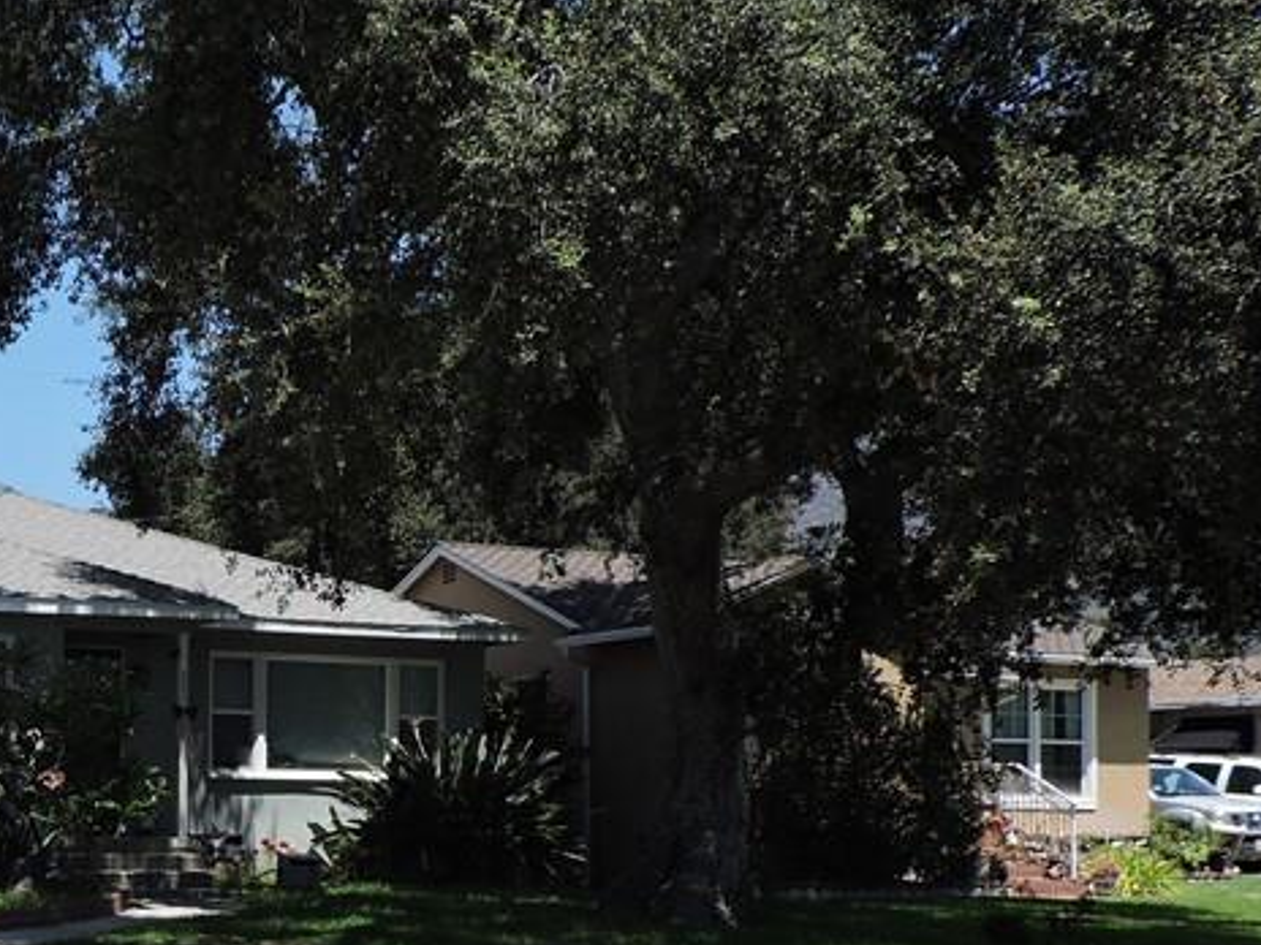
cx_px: -19
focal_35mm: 53
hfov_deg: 33.0
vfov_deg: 27.0
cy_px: 758
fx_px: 1931
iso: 100
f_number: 3
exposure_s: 1/1000
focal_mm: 4.3
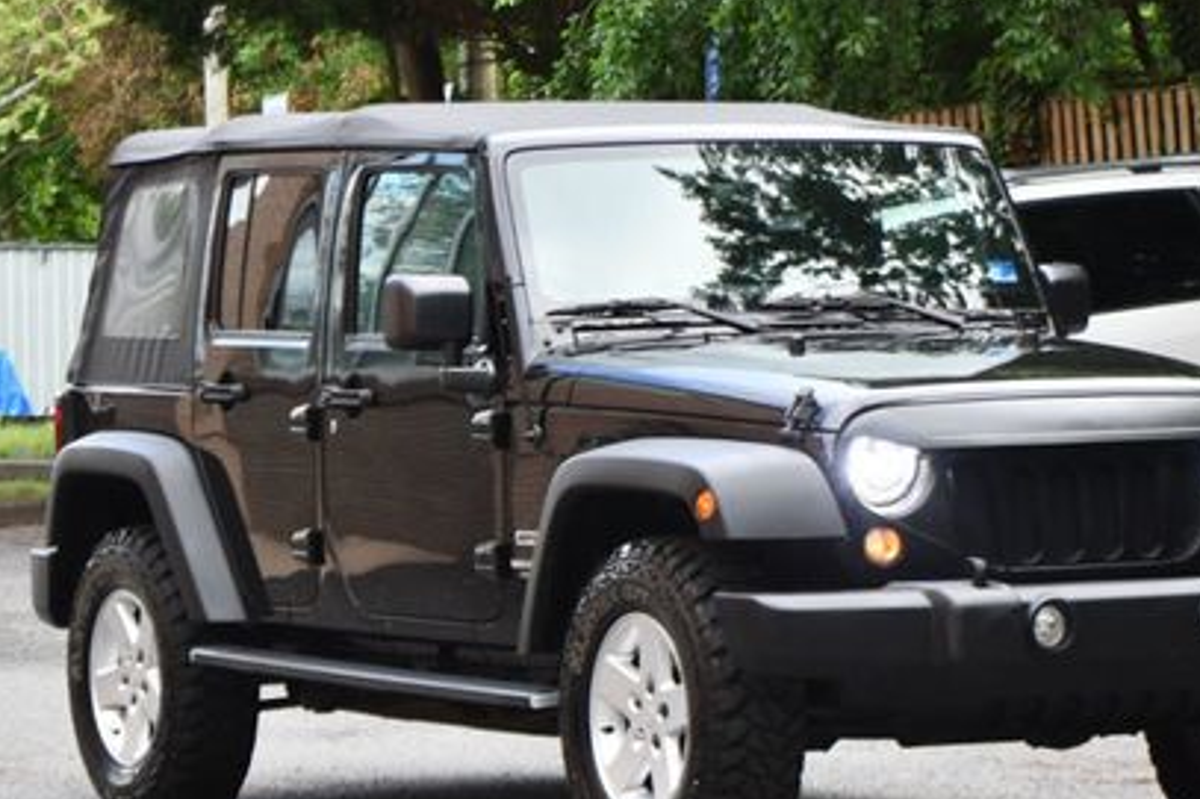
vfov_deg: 8.3
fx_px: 5497
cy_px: 327
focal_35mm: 165
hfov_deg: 12.4
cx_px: 746
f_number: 4.5
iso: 560
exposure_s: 1/250
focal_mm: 70
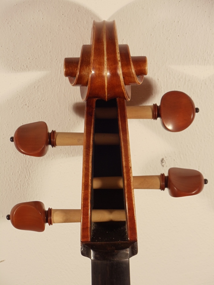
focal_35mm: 113
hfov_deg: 13.1
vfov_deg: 17.4
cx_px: 107
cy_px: 142
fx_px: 931
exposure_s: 1/320
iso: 80
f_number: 4.8
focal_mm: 15.35
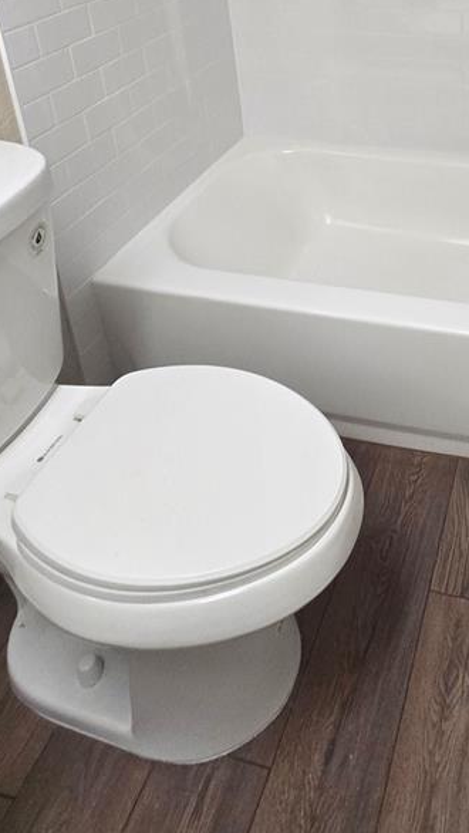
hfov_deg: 36.8
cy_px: 48
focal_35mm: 29
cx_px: 451
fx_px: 641
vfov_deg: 55.1
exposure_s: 1/60
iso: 125
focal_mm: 1.7
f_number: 2.2
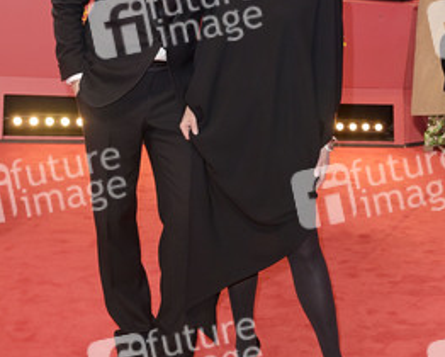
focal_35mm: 63
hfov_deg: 30.0
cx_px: 224
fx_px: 830
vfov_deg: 24.1
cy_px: 104
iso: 1000
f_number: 5.6
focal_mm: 44
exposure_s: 1/160
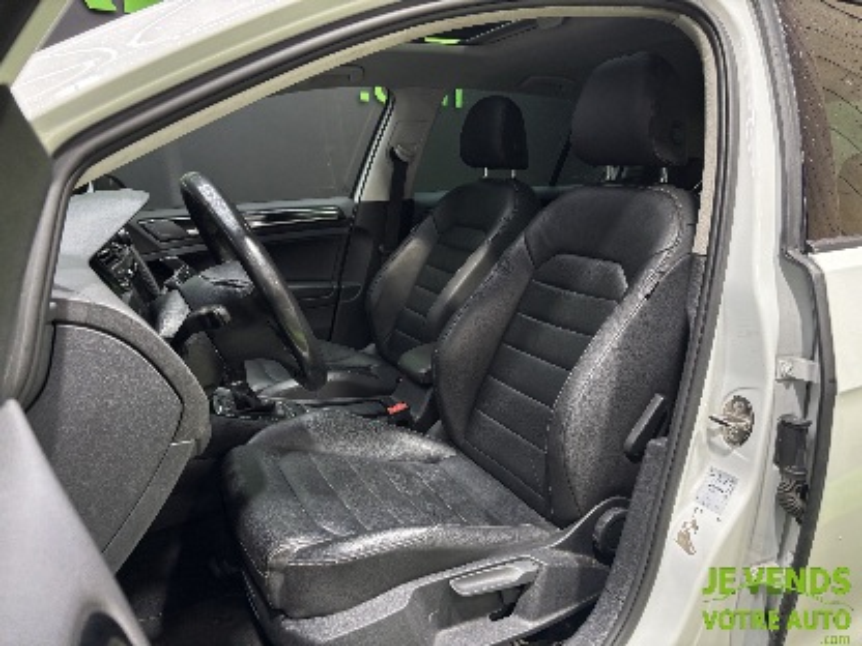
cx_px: 431
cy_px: 323
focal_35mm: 26
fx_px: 647
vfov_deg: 53.1
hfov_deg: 67.3
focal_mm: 5.96
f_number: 1.6
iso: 125
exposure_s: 1/100
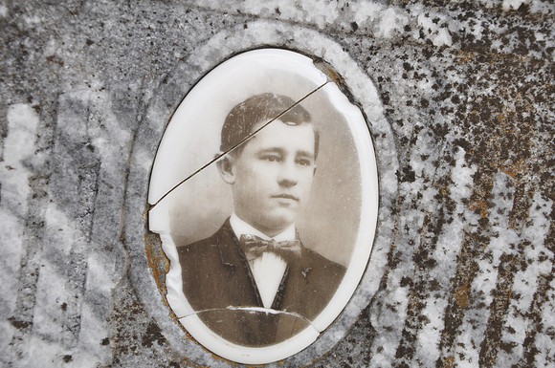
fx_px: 1155
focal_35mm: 75
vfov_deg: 18.1
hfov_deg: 27.0
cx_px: 278
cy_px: 184
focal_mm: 50
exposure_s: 1/60
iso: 200
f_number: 8
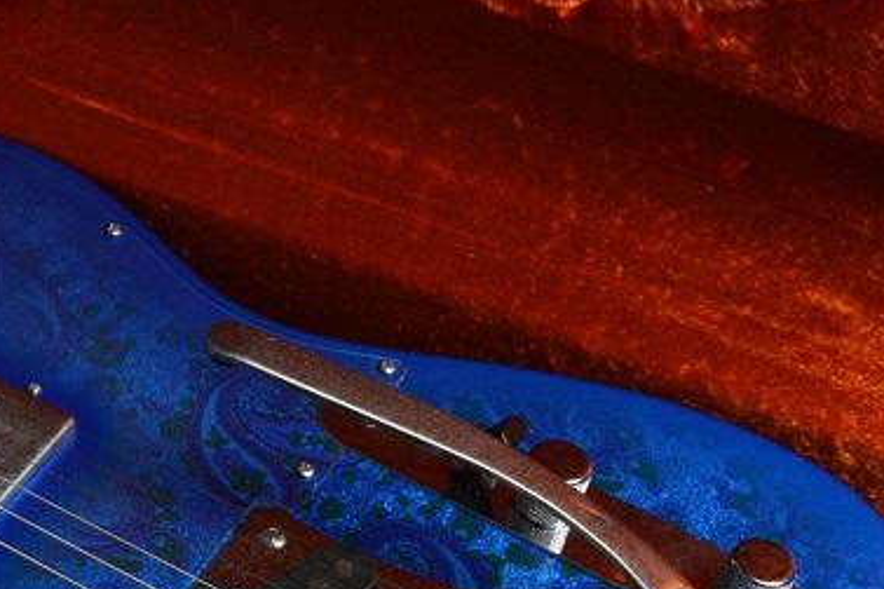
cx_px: -6
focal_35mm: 79
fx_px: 1939
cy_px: 699
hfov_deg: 24.5
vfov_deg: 16.6
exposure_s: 1/30
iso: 3200
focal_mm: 22
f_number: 13
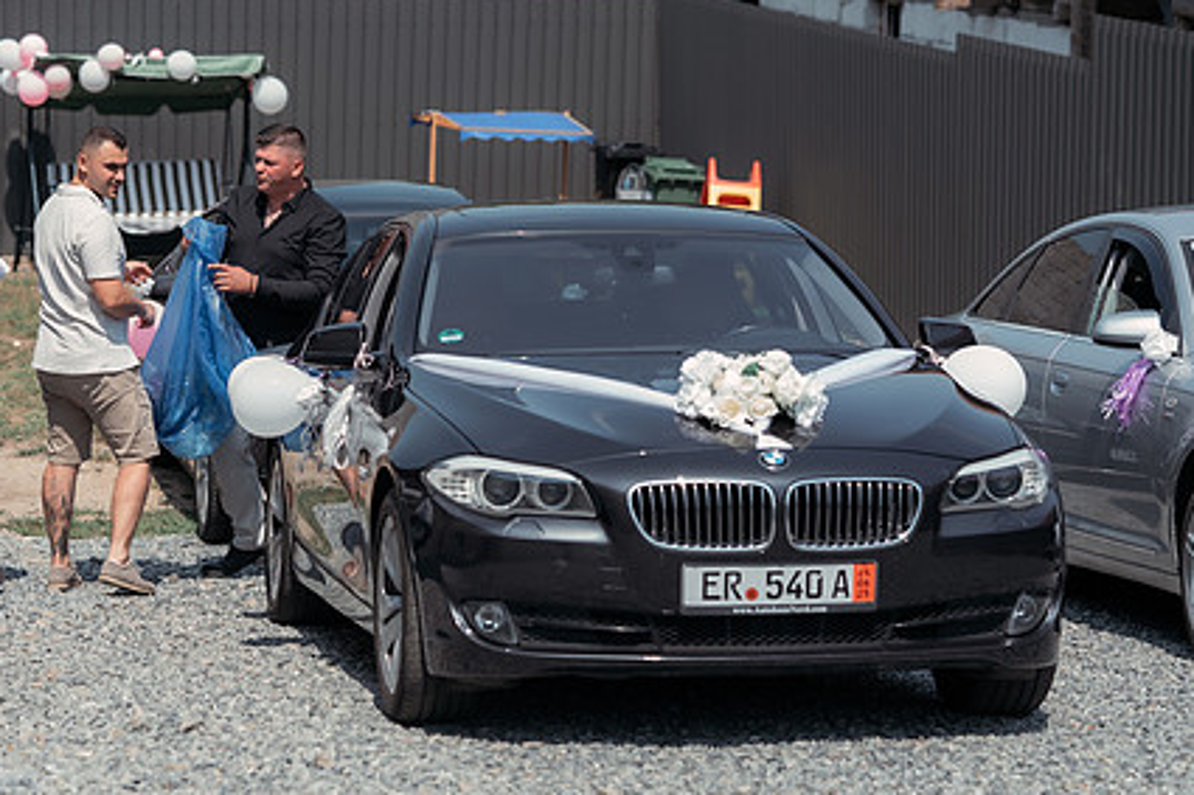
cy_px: 331
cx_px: 349
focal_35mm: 126
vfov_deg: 10.9
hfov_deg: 16.2
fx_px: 4177
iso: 200
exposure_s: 1/2500
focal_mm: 85
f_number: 2.8
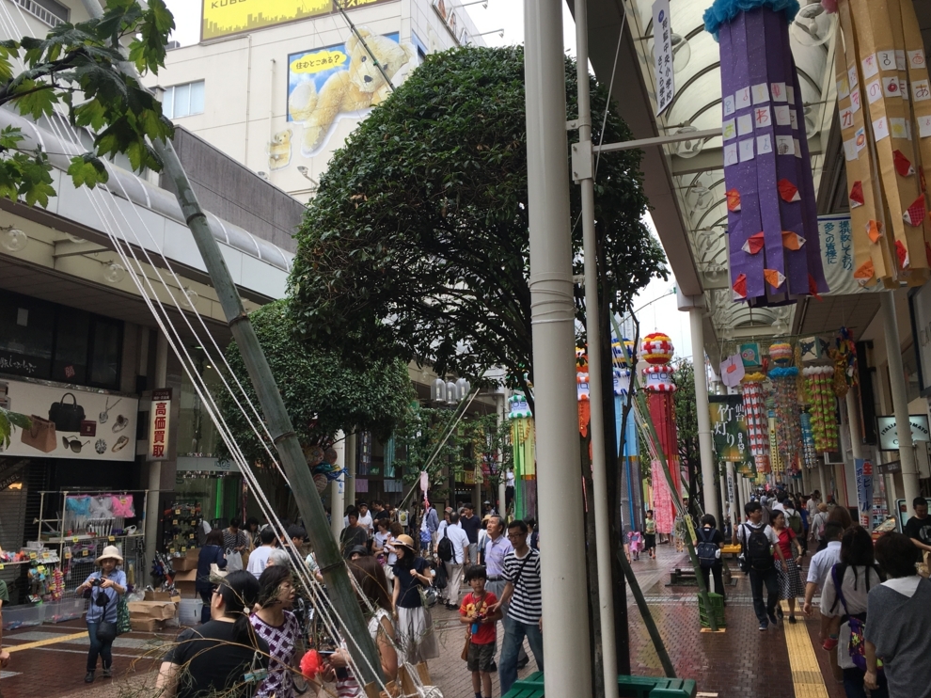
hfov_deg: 60.0
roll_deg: +0.6
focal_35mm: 30
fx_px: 807
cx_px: 478
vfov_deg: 46.8
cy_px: 341
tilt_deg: +11.8
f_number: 2.2
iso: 25
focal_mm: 4.15
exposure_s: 1/455
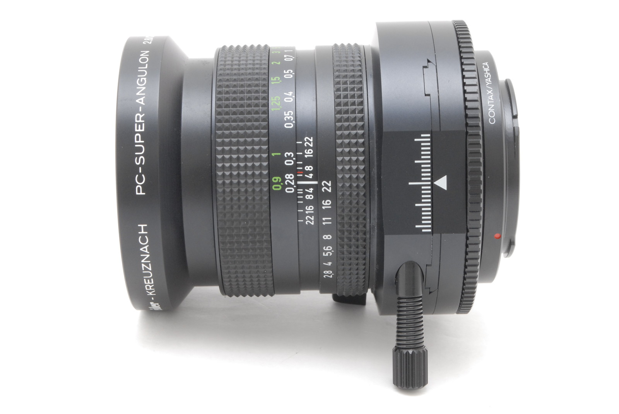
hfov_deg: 24.6
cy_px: 207
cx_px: 310
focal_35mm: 82
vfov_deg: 16.6
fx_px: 1420
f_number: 18
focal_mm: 55
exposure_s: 1/100
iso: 500
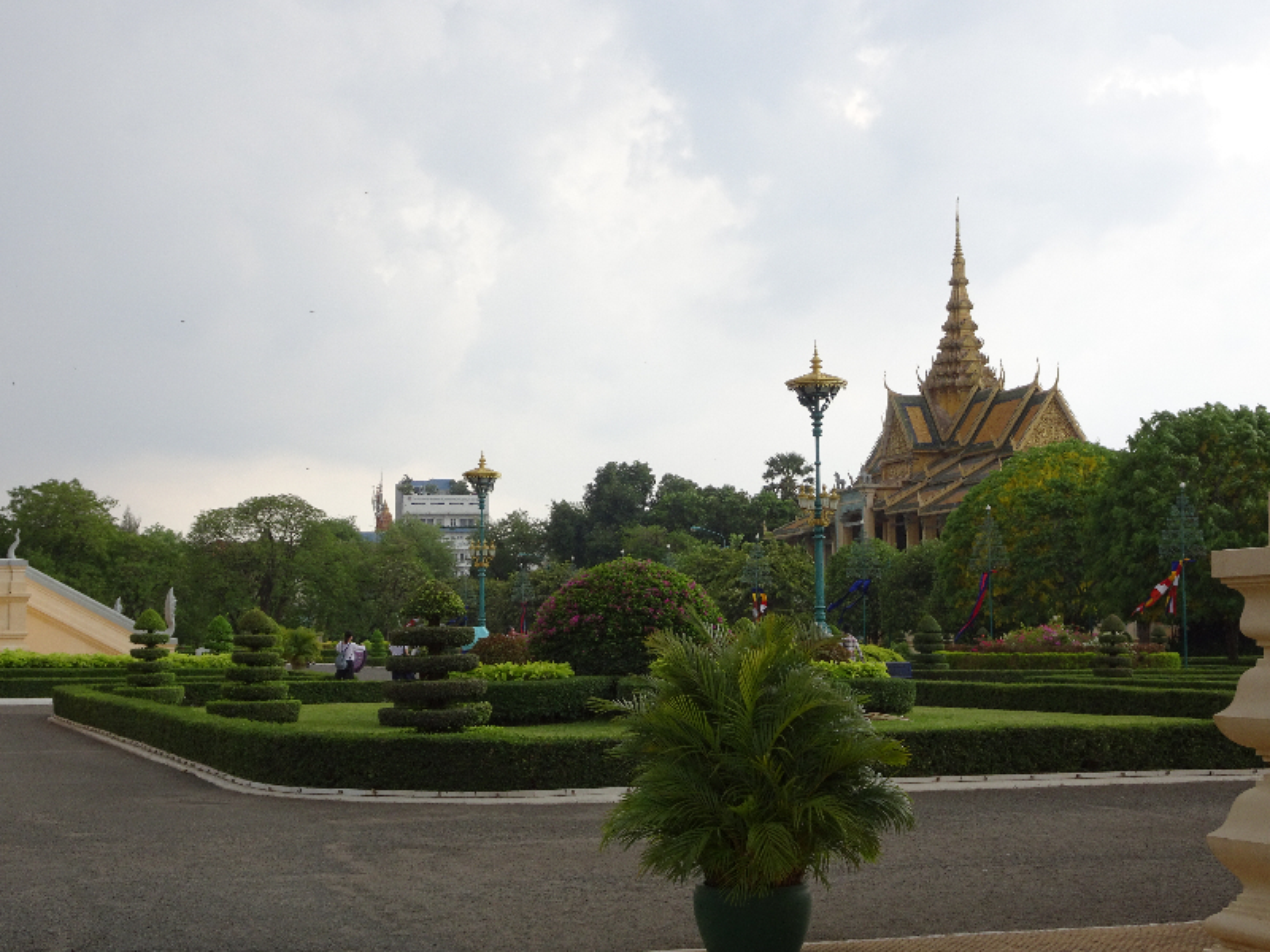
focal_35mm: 54
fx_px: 1981
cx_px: 635
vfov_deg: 27.0
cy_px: 476
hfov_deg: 35.5
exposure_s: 1/100
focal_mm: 9.18
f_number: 4.5
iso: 80
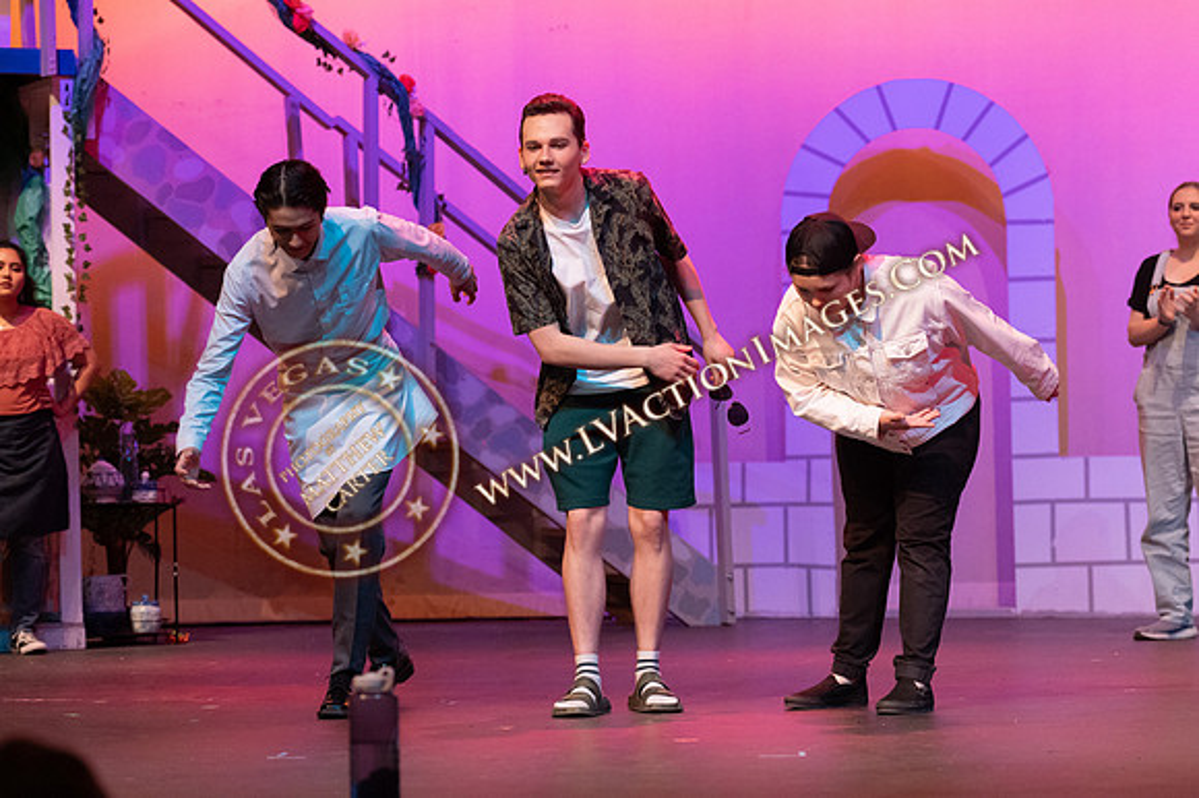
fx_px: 3864
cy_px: 373
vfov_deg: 11.8
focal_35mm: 116
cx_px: 622
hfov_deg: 17.6
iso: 4000
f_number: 4
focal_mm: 102
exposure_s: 1/500
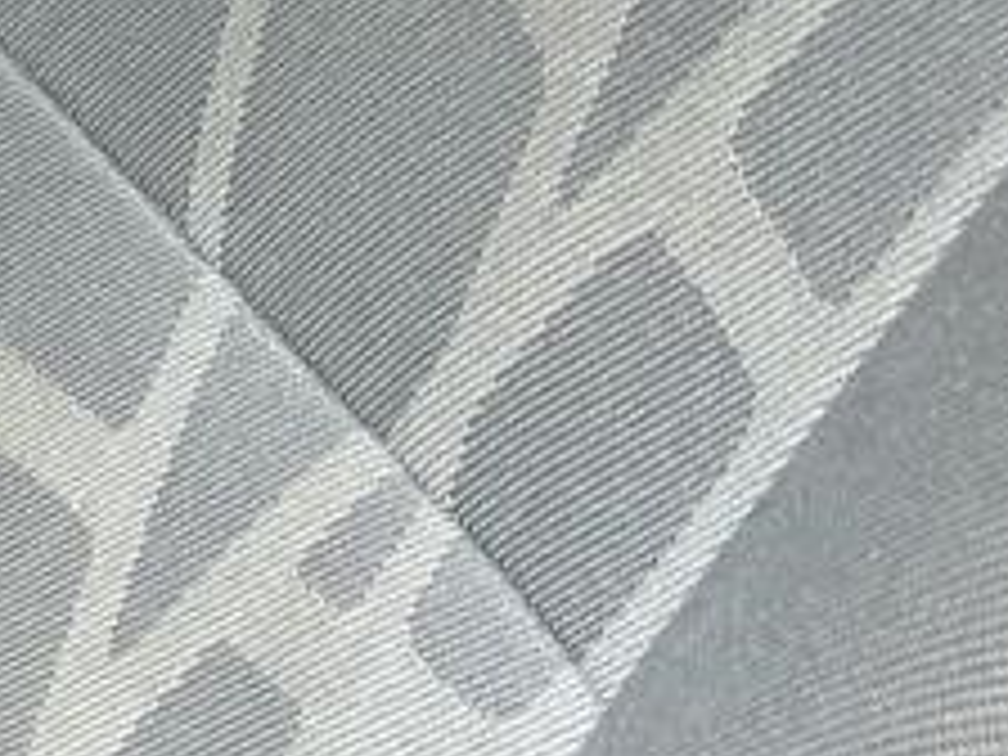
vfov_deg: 9.0
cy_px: 2002
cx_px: -1732
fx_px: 4164
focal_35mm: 143
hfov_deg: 10.8
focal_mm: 5.1
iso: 40
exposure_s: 1/121
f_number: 1.6
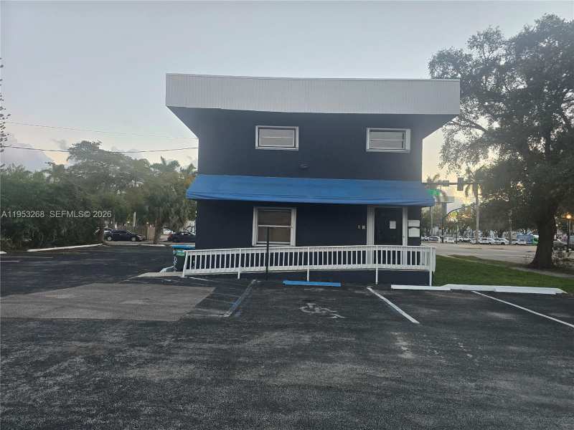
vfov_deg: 58.9
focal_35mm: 23
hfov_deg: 73.9
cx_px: 287
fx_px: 381
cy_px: 215
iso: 125
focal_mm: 6.3
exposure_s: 1/180
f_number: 1.7
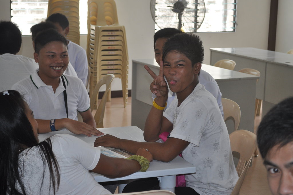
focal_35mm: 69
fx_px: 561
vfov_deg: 19.7
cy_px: 98
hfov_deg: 29.3
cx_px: 146
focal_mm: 46
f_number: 5.3
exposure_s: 1/125
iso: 500
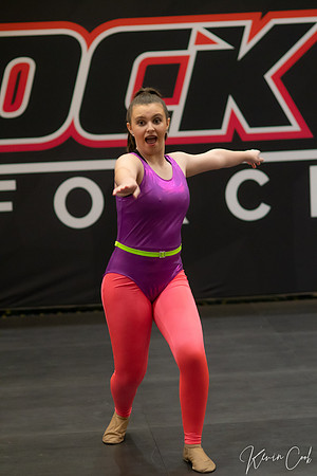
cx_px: 158
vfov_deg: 16.1
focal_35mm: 127
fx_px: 1677
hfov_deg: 10.8
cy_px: 238
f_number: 2
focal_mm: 85
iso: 1600
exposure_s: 1/640
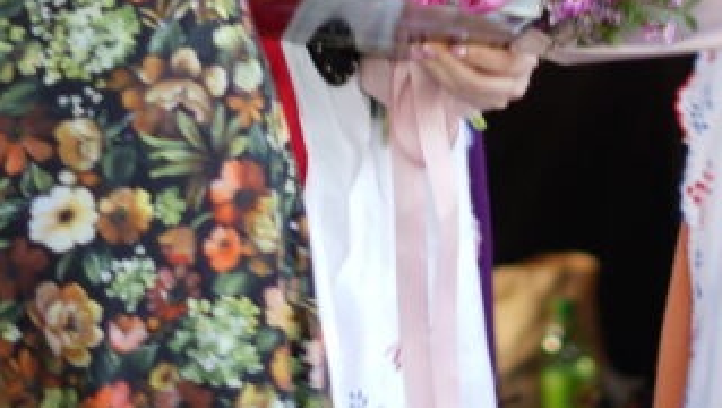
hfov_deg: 8.5
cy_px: -328
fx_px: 4828
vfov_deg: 4.8
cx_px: 469
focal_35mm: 252
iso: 50
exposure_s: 1/13
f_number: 1.8
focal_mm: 50
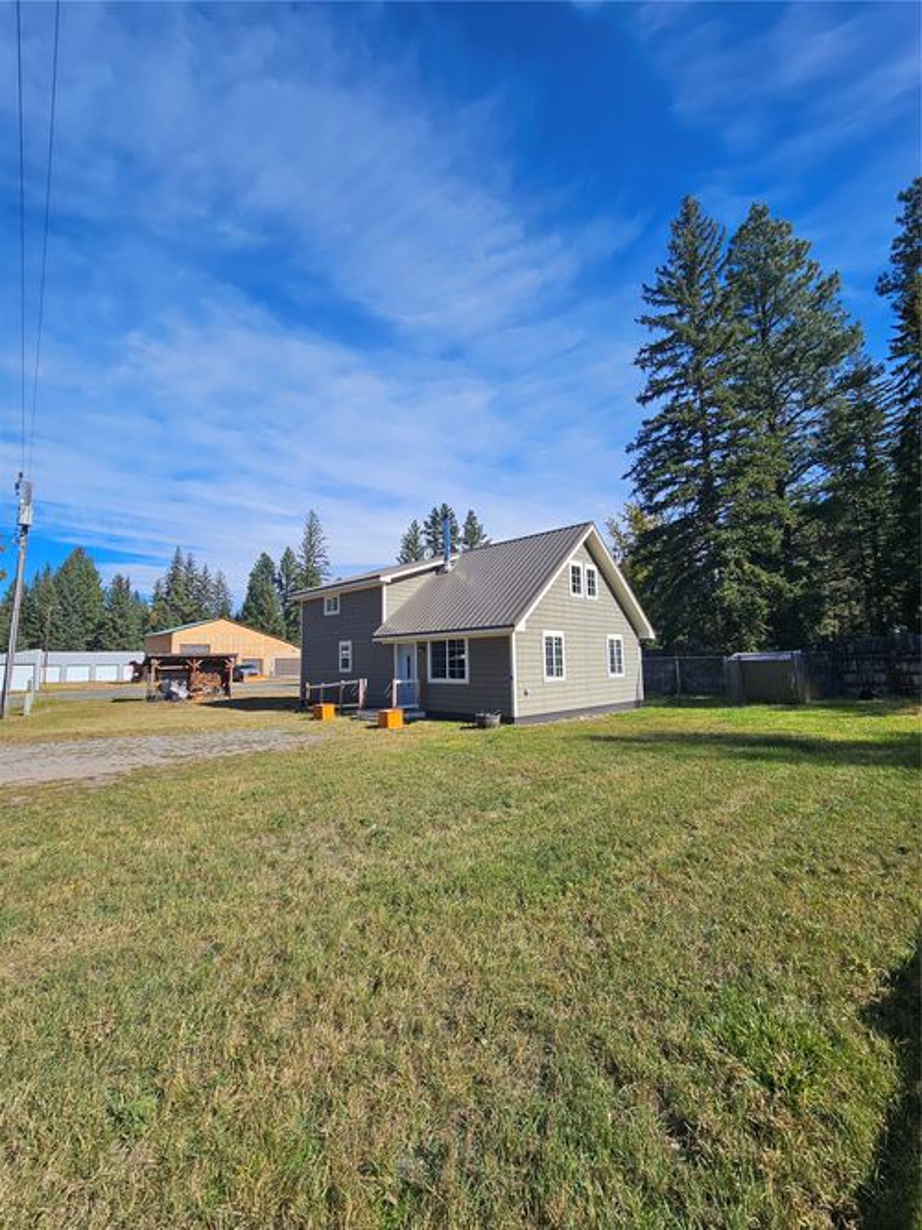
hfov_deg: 89.9
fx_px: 462
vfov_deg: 106.2
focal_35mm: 13
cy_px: 615
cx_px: 461
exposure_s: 1/2635
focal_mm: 2.2
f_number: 2.2
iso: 50
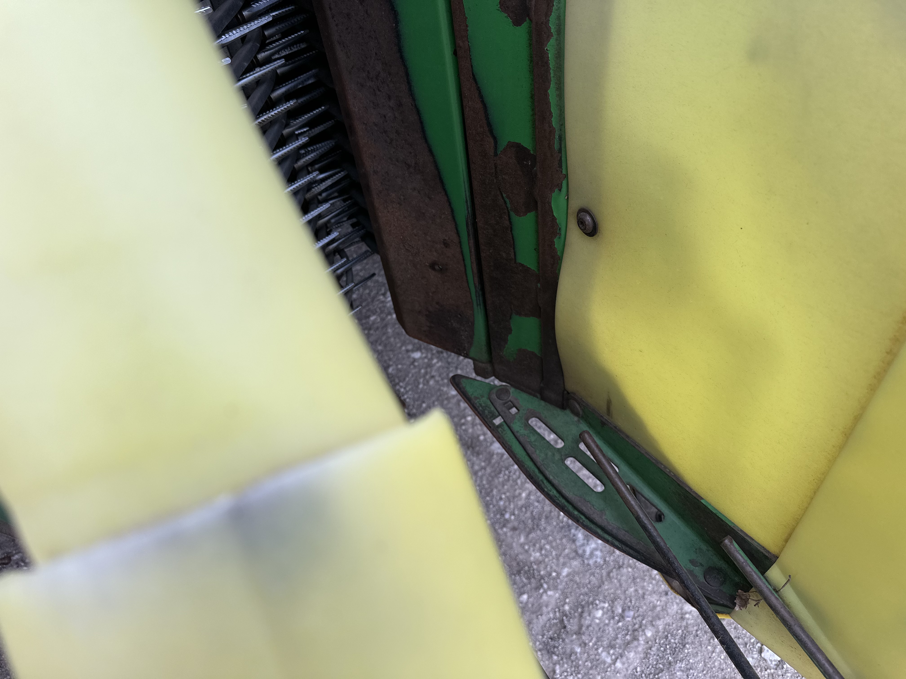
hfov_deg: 71.6
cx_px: 453
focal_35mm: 24
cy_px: 340
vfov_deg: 56.8
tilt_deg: -48.6
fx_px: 628
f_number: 1.78
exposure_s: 1/250
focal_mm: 6.86
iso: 80
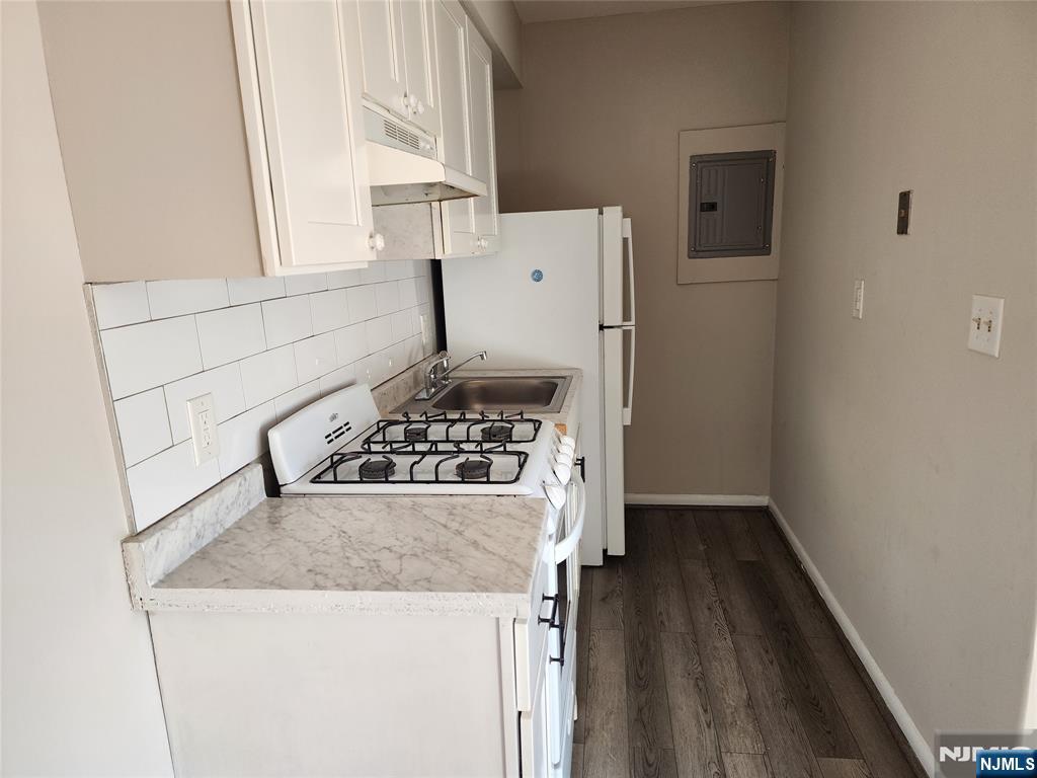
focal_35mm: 23
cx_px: 518
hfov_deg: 73.9
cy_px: 389
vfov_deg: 58.9
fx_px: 689
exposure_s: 1/180
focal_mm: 6.4
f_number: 1.8
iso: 160
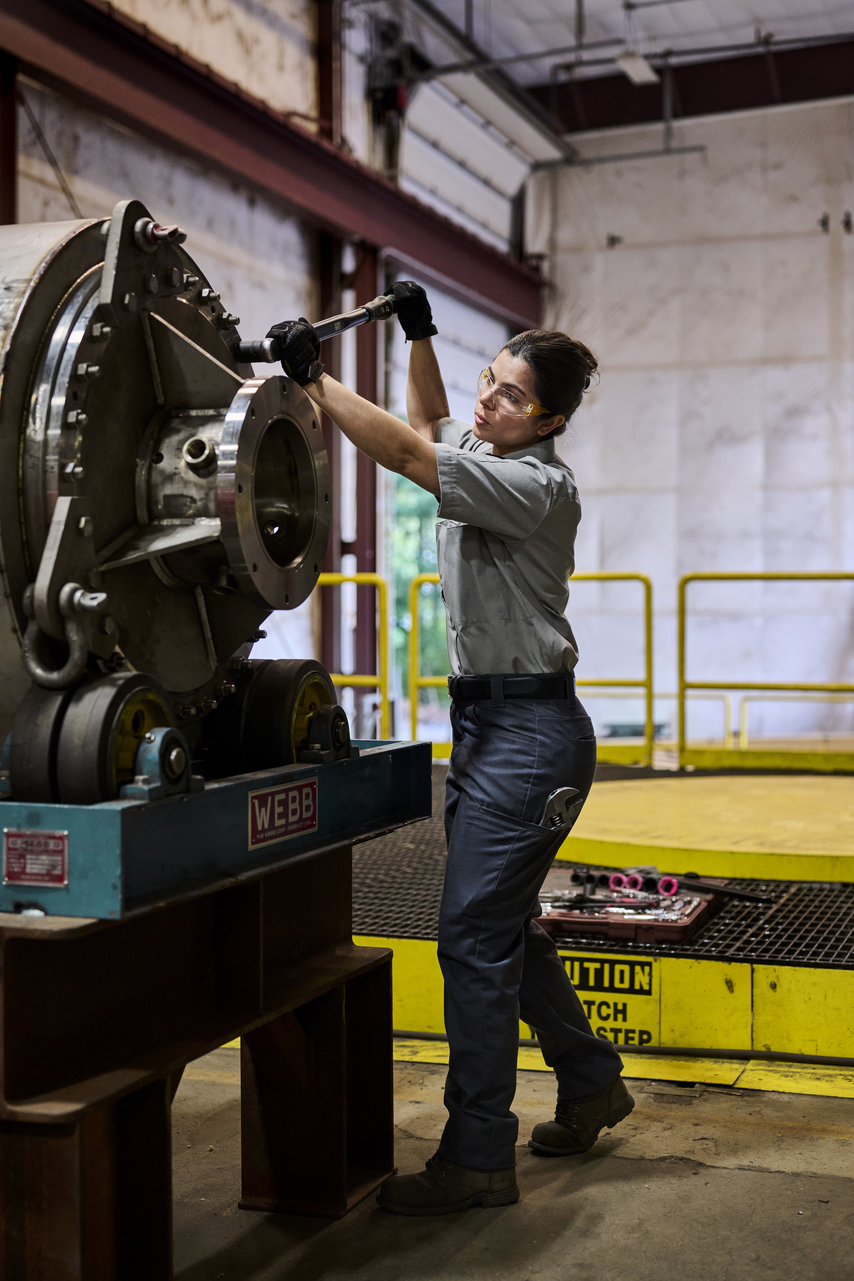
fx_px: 1779
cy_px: 640
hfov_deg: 27.0
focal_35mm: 50
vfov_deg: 39.6
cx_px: 427
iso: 1600
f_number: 2.5
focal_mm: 50
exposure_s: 1/400
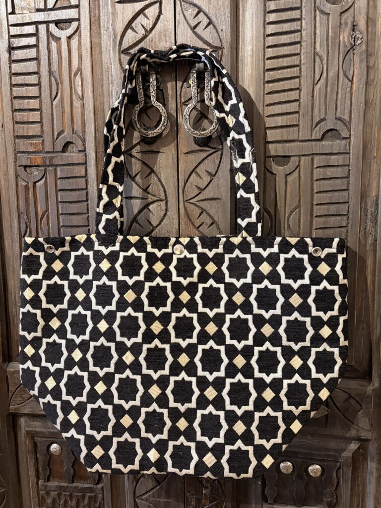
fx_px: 382
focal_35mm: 26
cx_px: 190
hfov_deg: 53.1
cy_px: 254
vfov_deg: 67.3
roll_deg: +1.3
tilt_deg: -7.5
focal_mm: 5.96
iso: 400
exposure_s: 1/50
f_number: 1.6
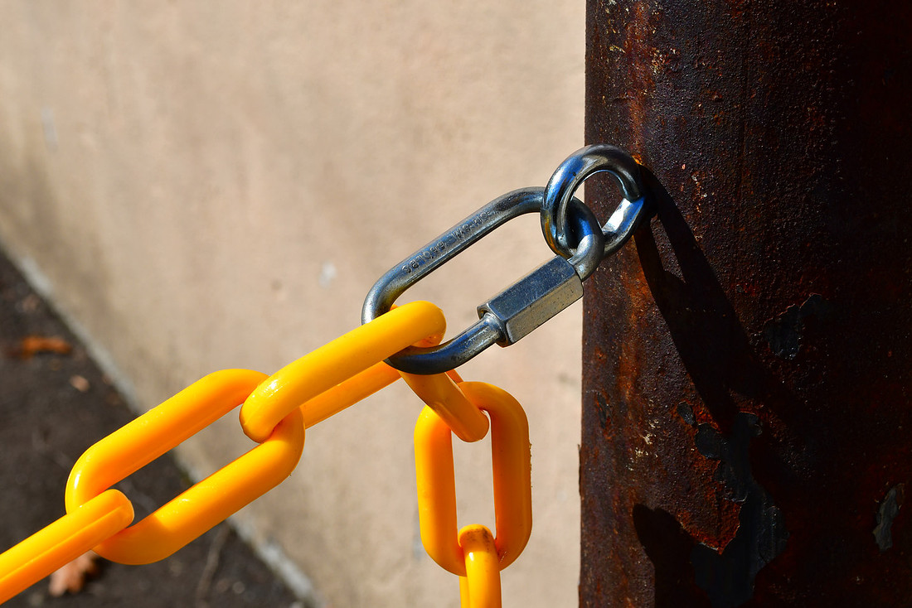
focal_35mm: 72
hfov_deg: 28.1
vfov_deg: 18.9
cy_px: 304
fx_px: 1824
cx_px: 456
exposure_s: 1/200
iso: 200
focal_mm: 48
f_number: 16
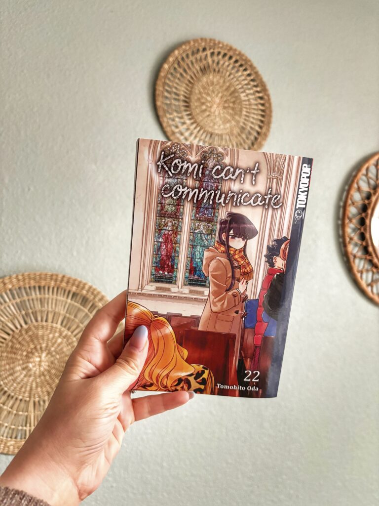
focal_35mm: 26
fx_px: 380
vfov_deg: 67.3
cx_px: 190
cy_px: 253
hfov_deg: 53.1
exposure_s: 1/50
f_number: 1.6
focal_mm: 5.96
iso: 500
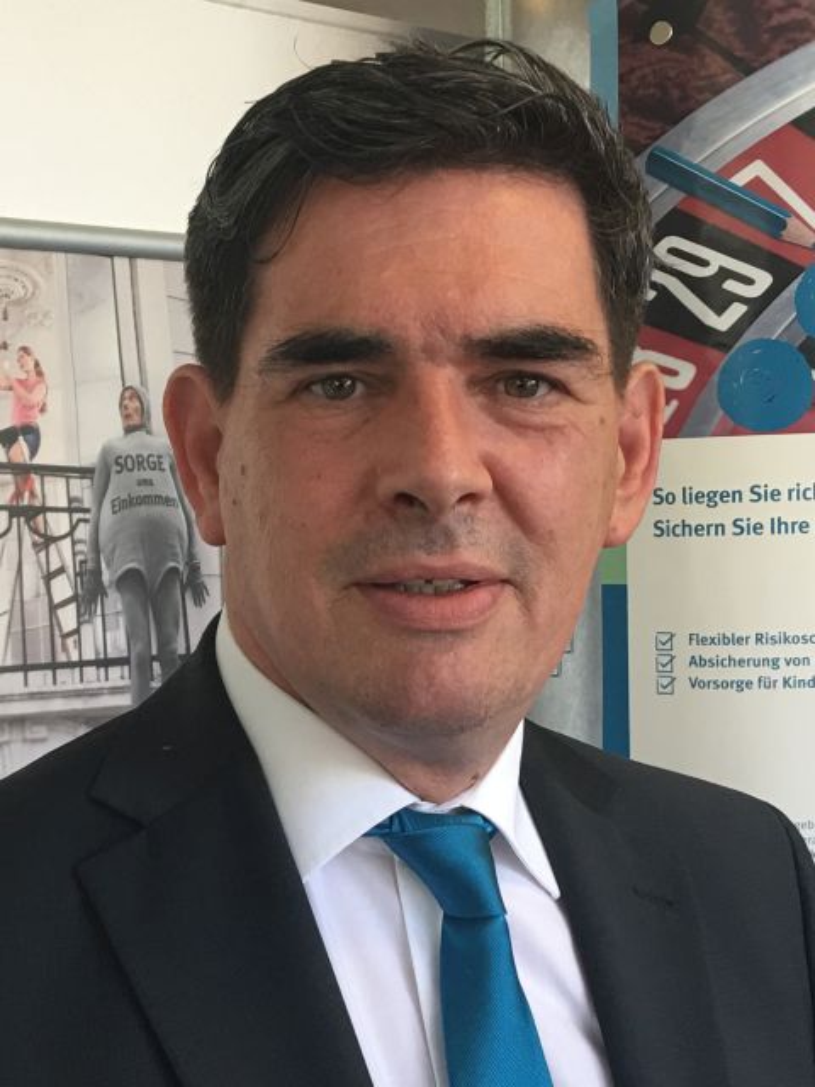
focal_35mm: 29
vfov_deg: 61.7
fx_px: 910
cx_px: 408
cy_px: 544
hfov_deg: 48.2
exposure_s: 1/33
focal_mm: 4.15
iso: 32
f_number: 2.2
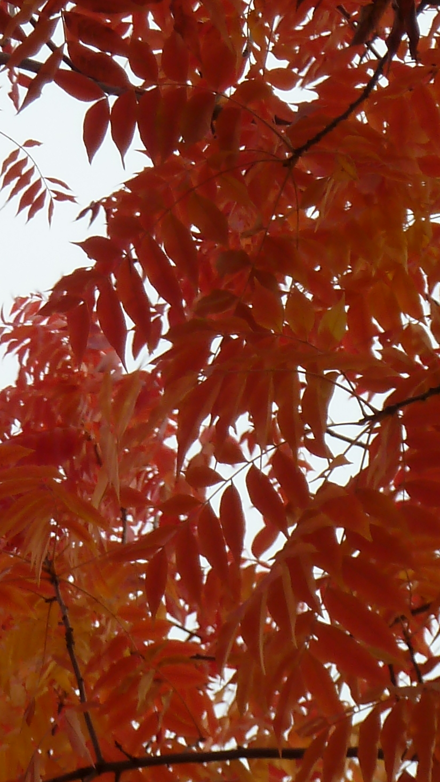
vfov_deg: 10.1
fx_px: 4437
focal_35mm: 214
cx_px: 45
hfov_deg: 5.7
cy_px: 245
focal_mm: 11.9
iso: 80
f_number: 4.1
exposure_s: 1/160
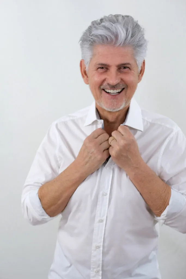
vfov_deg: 24.2
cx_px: 93
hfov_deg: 16.3
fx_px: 651
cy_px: 140
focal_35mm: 84
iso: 500
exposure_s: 1/40
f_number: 2.5
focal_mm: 56
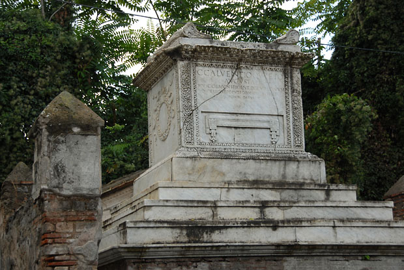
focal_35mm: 72
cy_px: 135
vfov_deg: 19.0
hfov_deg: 28.0
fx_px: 809
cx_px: 202
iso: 100
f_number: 4.5
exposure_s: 1/200
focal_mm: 48
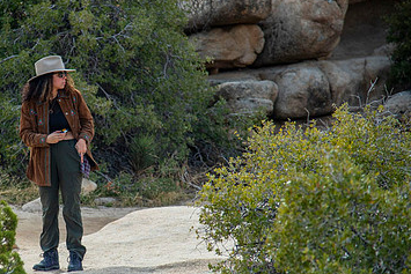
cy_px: 136
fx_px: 2238
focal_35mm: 196
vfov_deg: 7.0
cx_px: 80
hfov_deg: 10.5
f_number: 4
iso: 100
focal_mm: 120
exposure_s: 1/1250
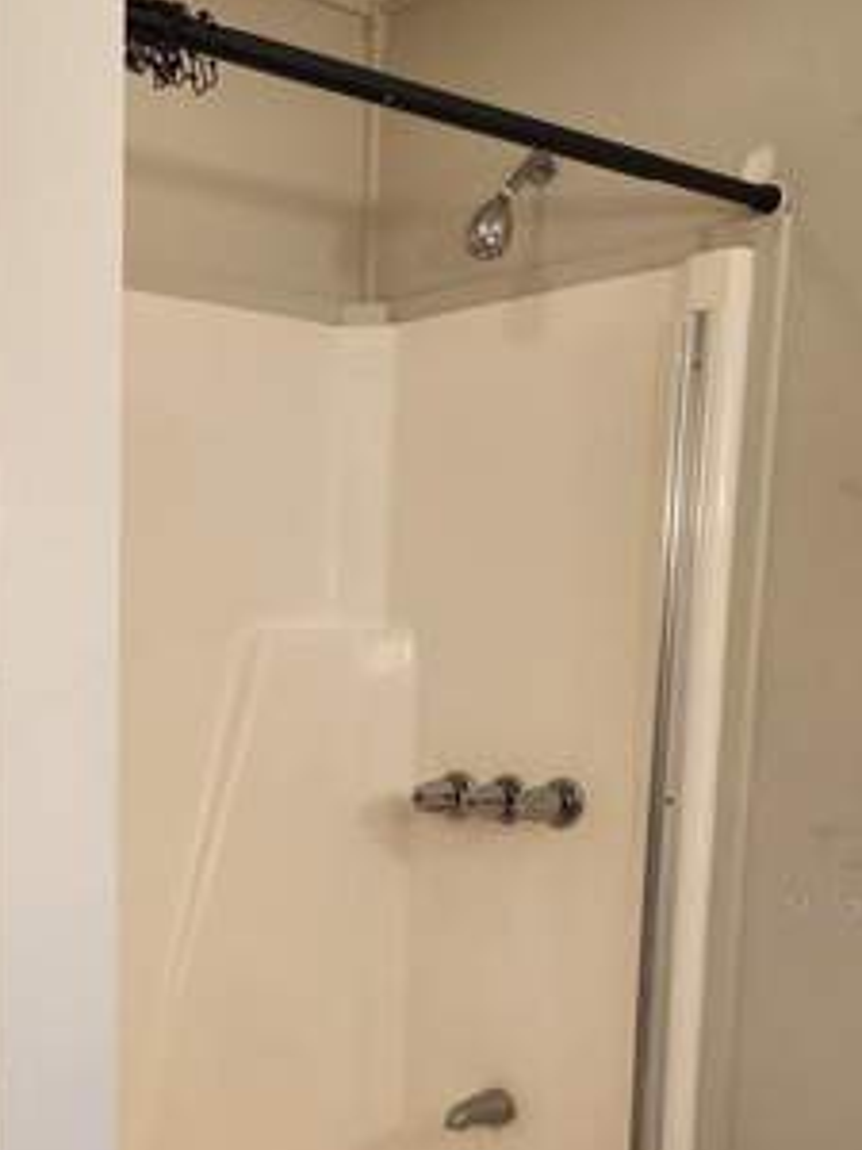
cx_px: 11
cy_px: 905
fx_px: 1627
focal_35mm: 49
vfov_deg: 37.6
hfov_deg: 28.0
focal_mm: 6.4
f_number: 1.8
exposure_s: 1/120
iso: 200
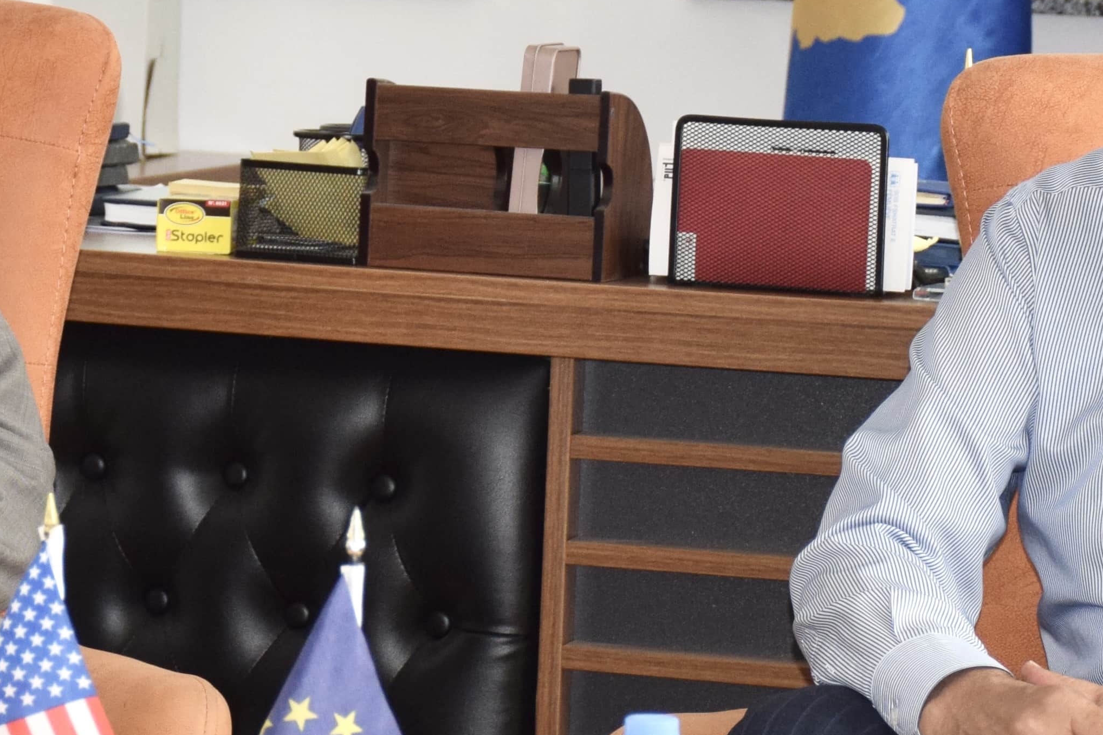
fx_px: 6770
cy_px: 305
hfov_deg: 9.3
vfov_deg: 6.2
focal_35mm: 221
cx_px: 289
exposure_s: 1/125
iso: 720
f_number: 5.6
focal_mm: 50
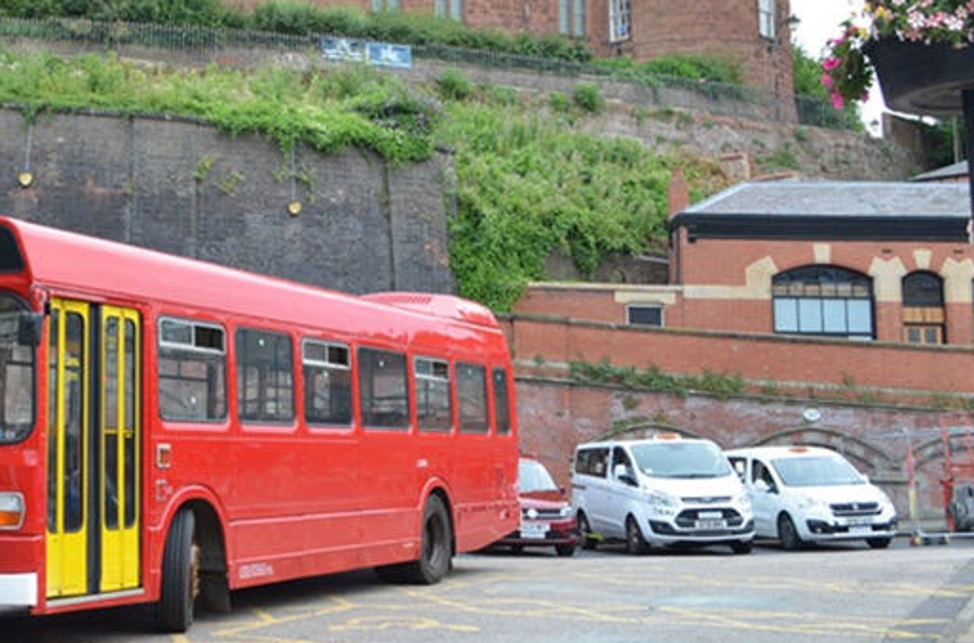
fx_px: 1430
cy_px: 156
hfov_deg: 36.0
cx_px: 159
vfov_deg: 25.1
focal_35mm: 53
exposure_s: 1/200
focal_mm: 20
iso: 400
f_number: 6.3
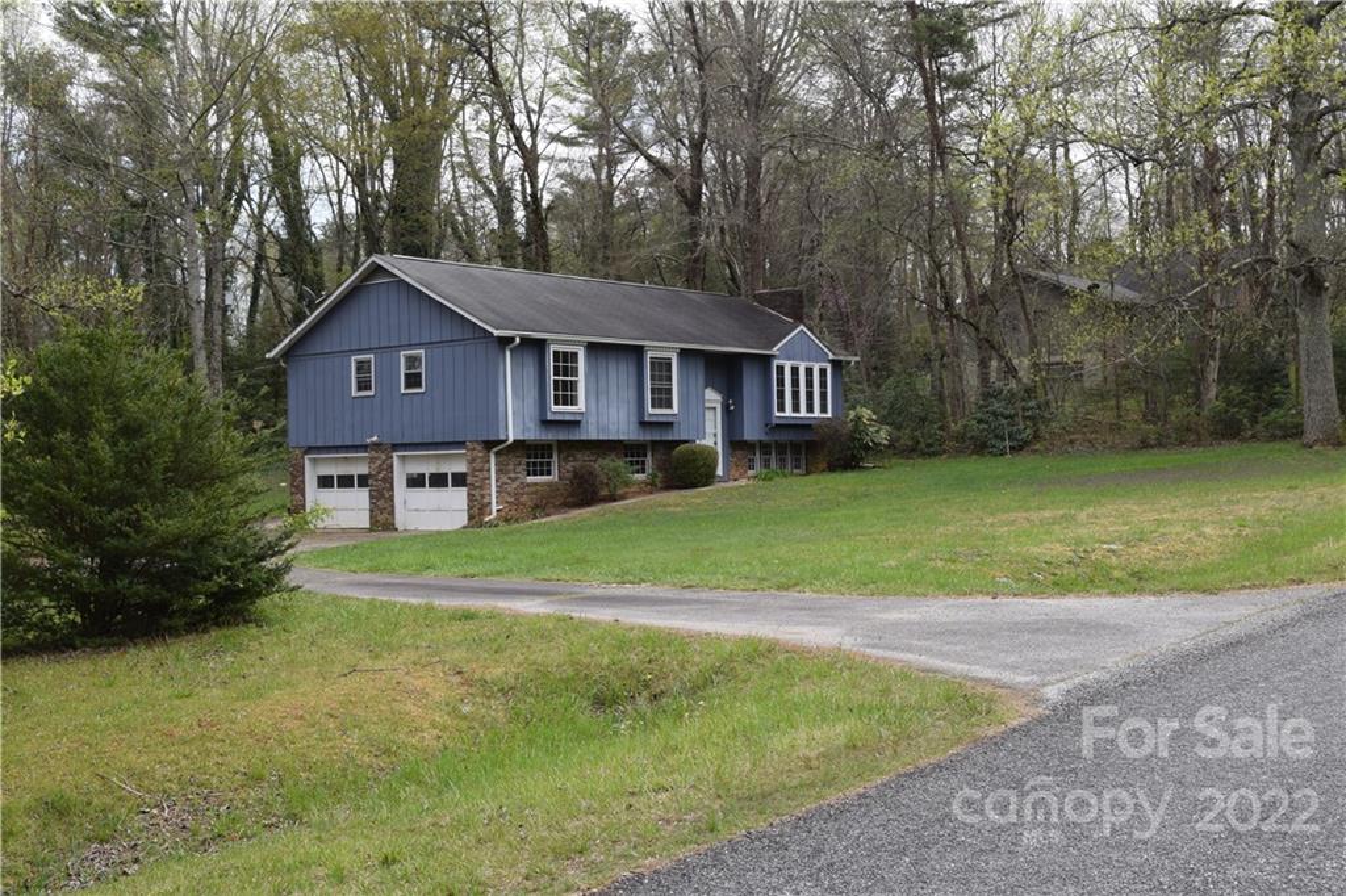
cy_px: 448
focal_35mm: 42
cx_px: 673
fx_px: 1570
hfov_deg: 46.4
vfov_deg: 31.9
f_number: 8
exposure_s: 1/250
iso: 220
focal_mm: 28
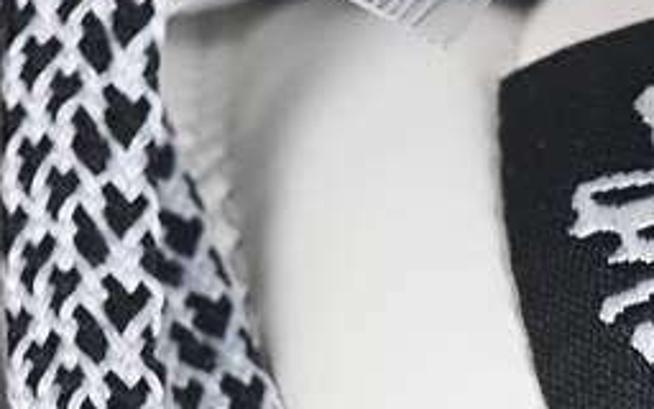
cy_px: 394
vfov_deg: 4.1
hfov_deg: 6.5
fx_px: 5739
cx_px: 457
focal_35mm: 322
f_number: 7.1
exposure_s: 1/80
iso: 160
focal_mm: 50
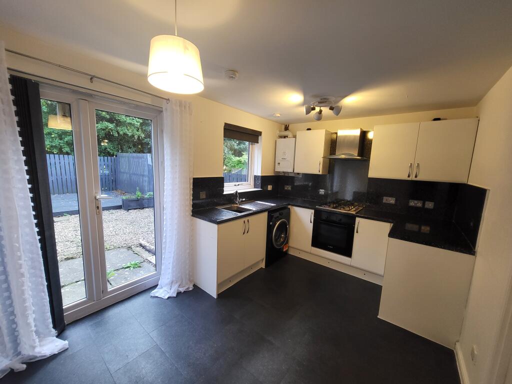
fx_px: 192
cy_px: 192
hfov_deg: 106.2
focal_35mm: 13
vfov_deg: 89.9
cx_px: 256
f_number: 2.2
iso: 160
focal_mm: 1.74
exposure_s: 1/50
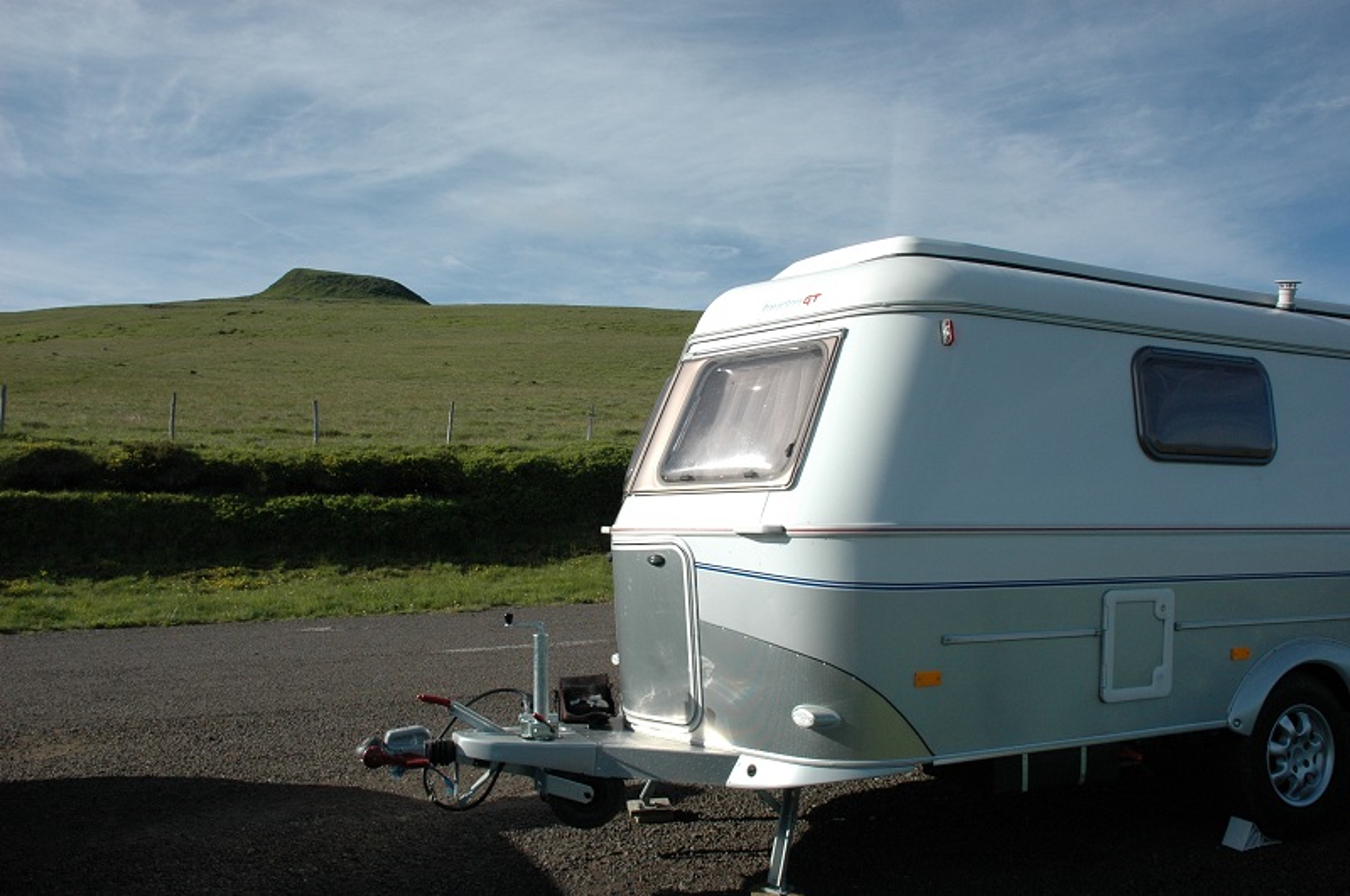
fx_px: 1011
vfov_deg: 47.8
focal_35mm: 27
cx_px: 675
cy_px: 448
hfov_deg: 67.5
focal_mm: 18
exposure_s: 1/500
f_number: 11
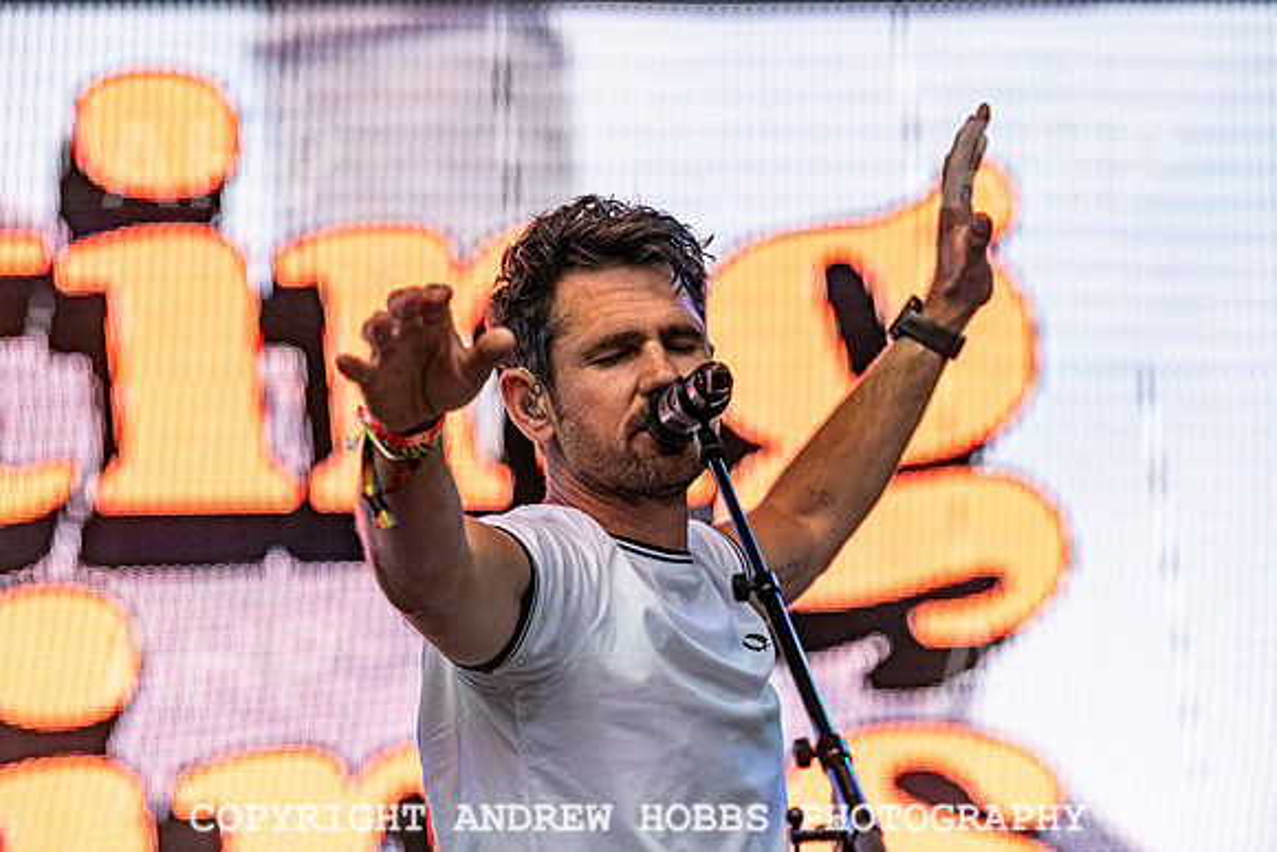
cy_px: 426
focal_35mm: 160
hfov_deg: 12.8
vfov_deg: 8.6
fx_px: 5677
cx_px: 638
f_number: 4.5
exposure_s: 1/8000
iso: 1250
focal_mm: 160
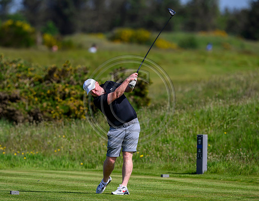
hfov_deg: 4.3
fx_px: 3461
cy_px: 104
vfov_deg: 3.3
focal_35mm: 457
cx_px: 103
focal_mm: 400
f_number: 4.5
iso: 500
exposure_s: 1/5000
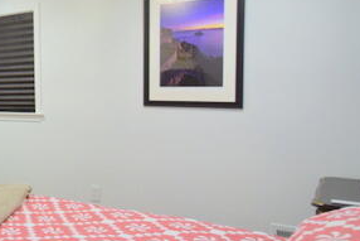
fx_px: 420
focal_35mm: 42
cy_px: 107
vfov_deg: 31.9
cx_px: -57
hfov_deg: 37.1
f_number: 4
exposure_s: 1/60
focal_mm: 10
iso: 640
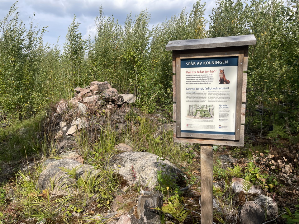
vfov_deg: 54.9
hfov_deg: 69.4
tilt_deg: -8.1
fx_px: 216
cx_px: 150
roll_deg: +0.8
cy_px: 112
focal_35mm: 25
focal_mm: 5.1
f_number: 1.6
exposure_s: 1/4202
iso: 32
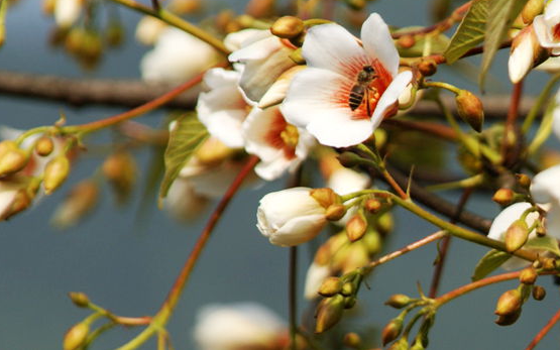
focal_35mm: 440
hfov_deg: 4.8
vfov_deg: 3.0
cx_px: 362
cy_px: 84
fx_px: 6716
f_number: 6.3
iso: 100
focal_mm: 200
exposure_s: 1/500
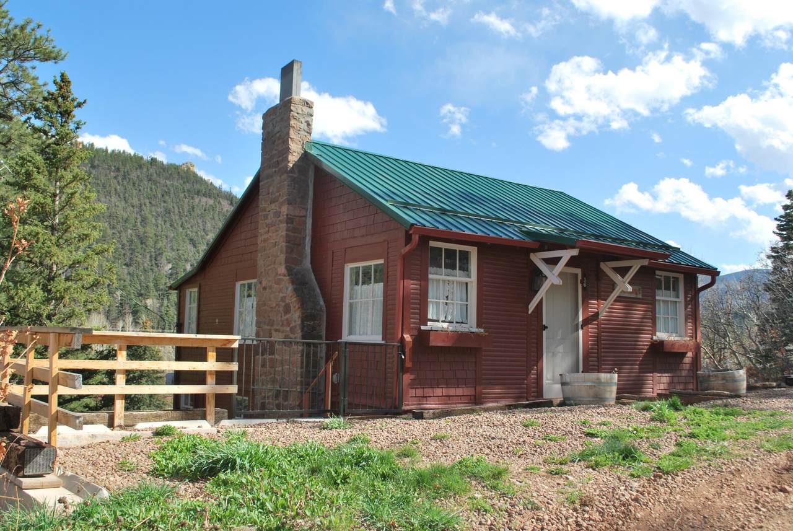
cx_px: 396
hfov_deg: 57.2
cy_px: 266
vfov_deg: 40.1
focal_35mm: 33
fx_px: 728
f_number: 7.1
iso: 100
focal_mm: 22
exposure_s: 1/200
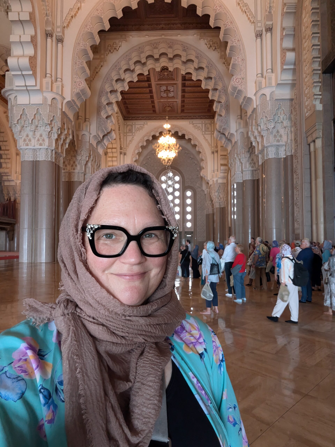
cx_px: 168
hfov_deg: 63.4
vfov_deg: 79.0
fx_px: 271
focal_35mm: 21
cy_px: 224
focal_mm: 2.74
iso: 348
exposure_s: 1/33.3
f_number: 2.2
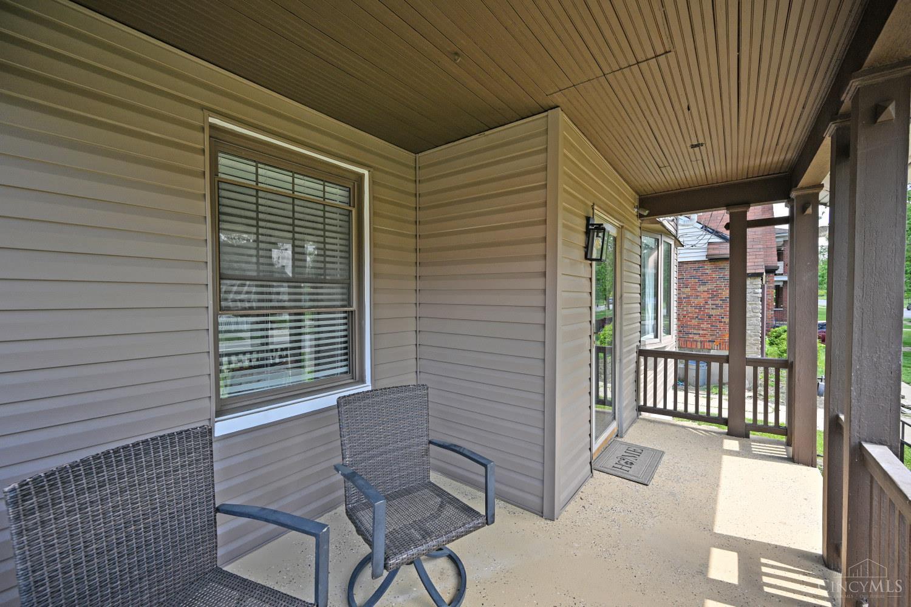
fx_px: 354
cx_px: 456
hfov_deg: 104.3
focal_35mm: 14
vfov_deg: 81.2
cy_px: 304
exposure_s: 1/250
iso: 200
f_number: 5.6
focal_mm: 14
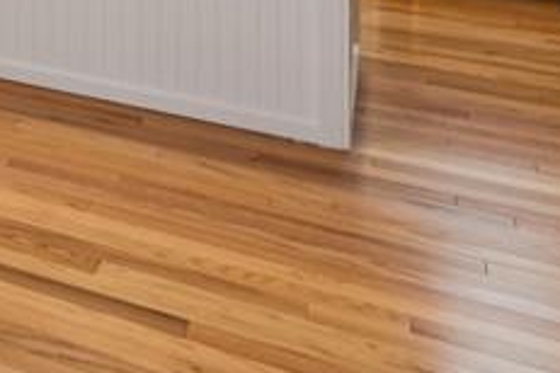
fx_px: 1111
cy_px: -286
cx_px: -550
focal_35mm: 71
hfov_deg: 18.6
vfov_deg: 16.2
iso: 200
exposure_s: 1/3.33
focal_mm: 16.1
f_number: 13
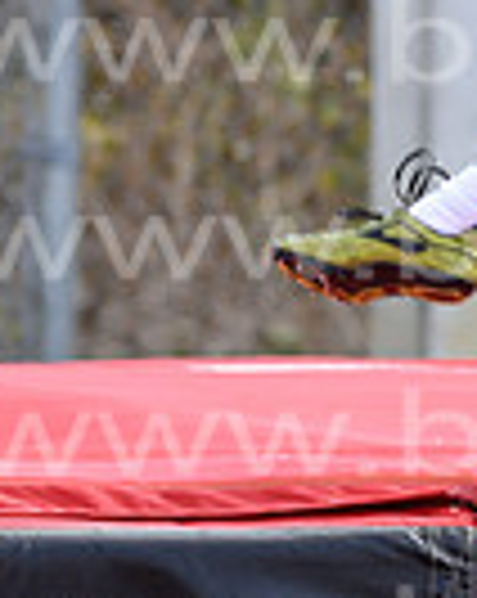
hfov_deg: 0.8
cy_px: -47
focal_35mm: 1846
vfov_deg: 1.1
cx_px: 986
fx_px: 32651
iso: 400
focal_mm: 300
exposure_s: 1/800
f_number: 5.6
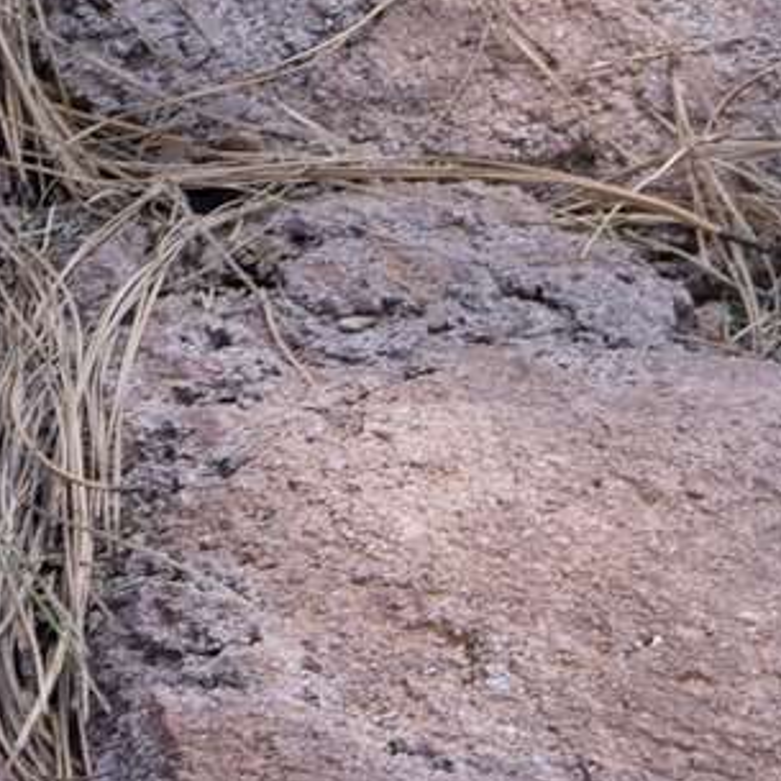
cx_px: -1129
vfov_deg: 4.2
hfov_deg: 4.1
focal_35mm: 417
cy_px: -535
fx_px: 10644
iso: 400
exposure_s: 1/100
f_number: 7.1
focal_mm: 45
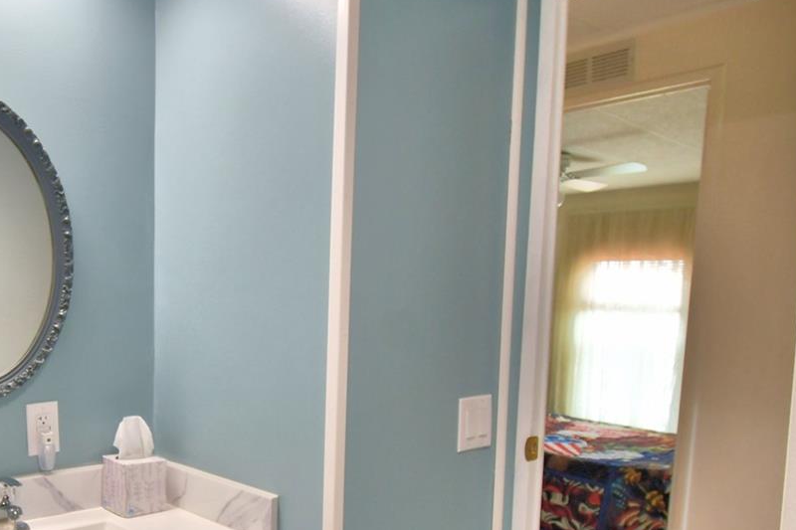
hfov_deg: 58.8
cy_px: 373
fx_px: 663
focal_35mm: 30
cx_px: 202
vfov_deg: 42.7
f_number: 4.5
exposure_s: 1/60
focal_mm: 10
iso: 400
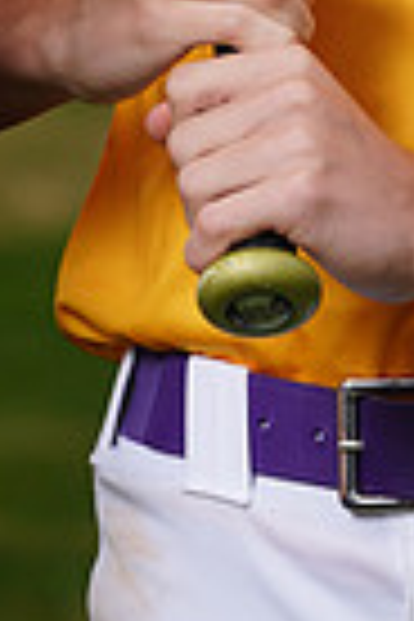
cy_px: -500
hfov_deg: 1.5
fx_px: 15800
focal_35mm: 916
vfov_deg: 2.2
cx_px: 538
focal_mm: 218
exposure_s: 1/250
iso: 100
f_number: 8
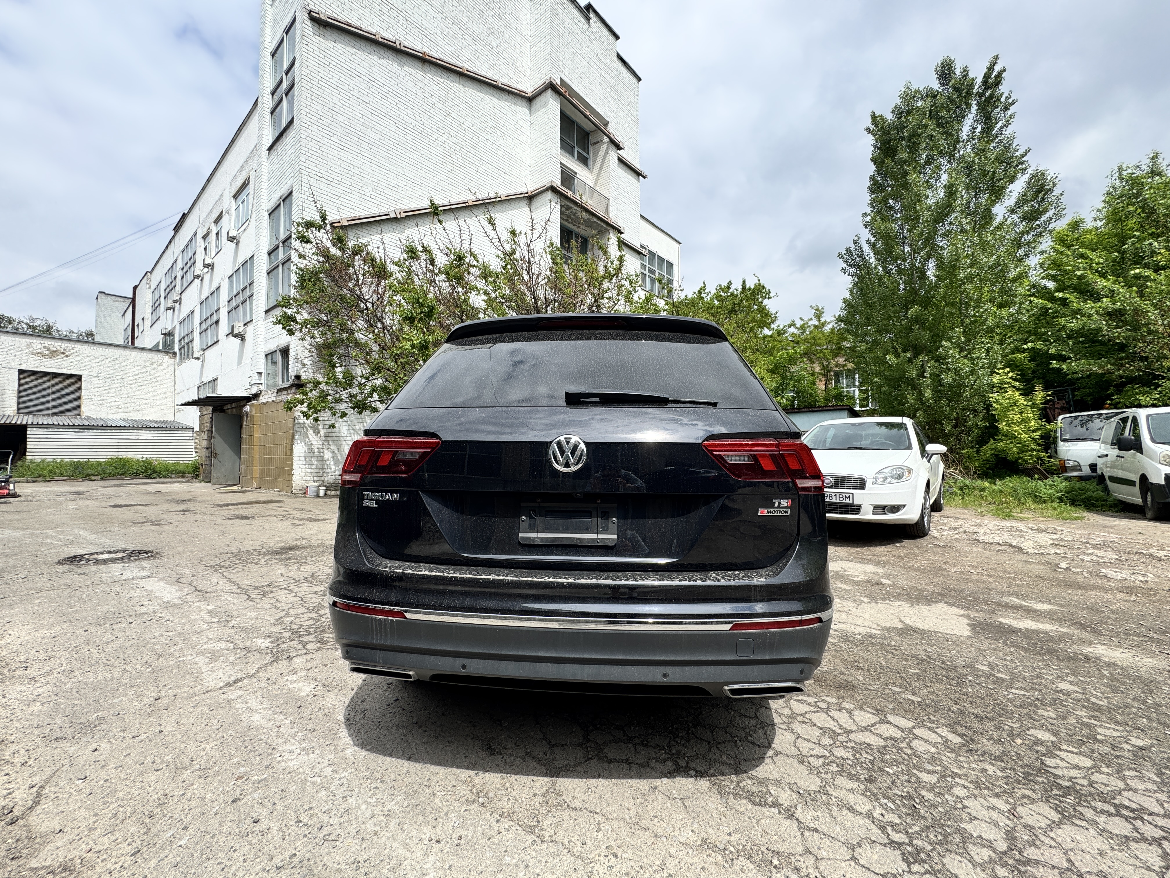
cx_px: 585
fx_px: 473
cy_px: 439
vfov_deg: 85.7
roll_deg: -0.1
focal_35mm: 14
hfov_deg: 102.1
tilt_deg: +1.9
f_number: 2.2
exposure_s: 1/1110
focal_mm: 2.22
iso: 50
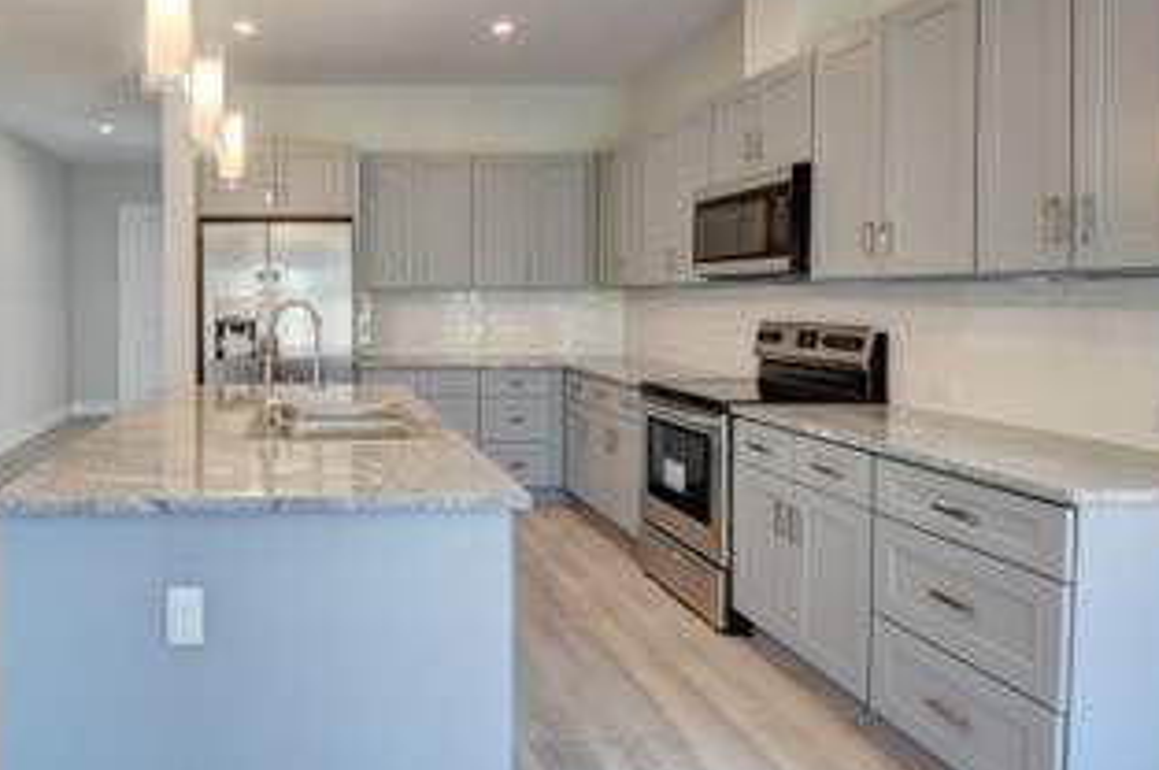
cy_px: 309
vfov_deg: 54.6
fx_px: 740
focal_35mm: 23
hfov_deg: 72.1
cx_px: 322
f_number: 8
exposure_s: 1/30
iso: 640
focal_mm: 10
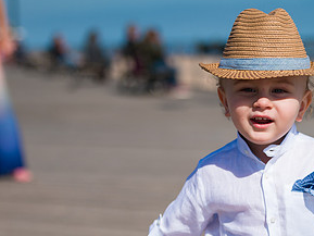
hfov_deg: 14.5
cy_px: 133
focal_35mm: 135
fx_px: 1225
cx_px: 253
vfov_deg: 11.0
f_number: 3.2
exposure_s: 1/8000
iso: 200
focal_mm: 70
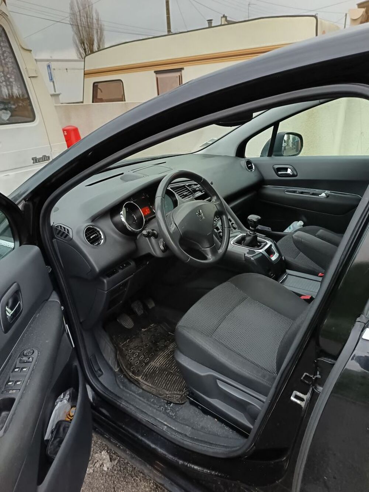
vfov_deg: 71.6
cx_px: 184
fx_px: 341
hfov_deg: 56.8
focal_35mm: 24
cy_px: 246
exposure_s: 1/233
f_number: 1.75
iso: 4000
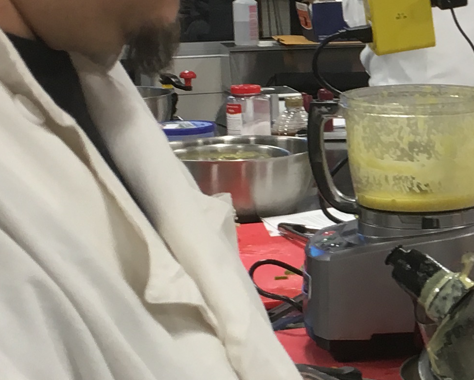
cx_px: 621
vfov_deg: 13.2
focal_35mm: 117
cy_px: 207
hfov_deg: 15.6
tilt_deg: -11.5
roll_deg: +0.4
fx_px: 1641
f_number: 2.2
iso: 50
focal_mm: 4.15
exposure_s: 1/30
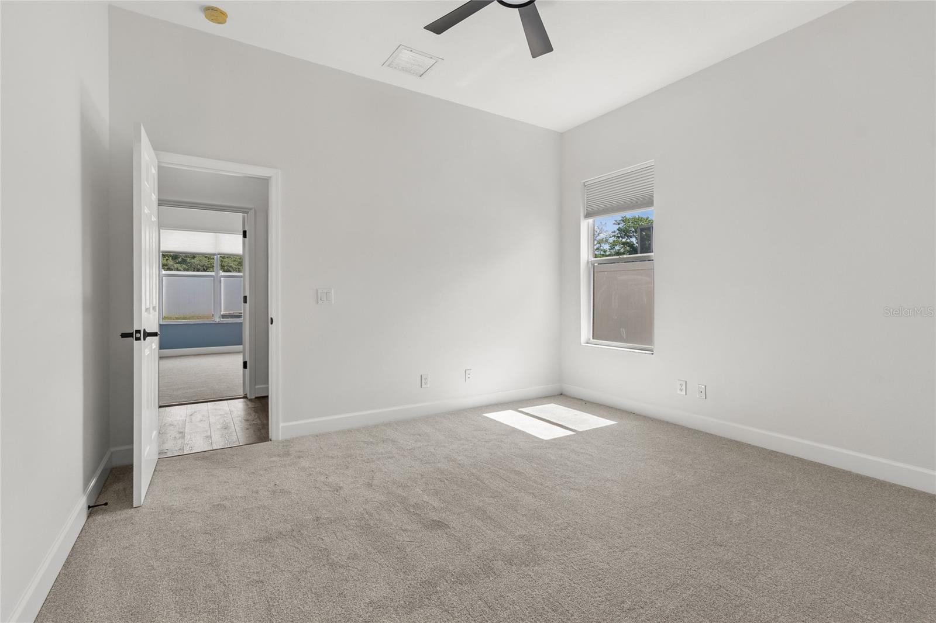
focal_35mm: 15
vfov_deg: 77.3
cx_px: 468
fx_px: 390
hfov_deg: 100.4
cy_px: 312
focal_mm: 10
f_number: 7.1
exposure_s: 1/80
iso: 100
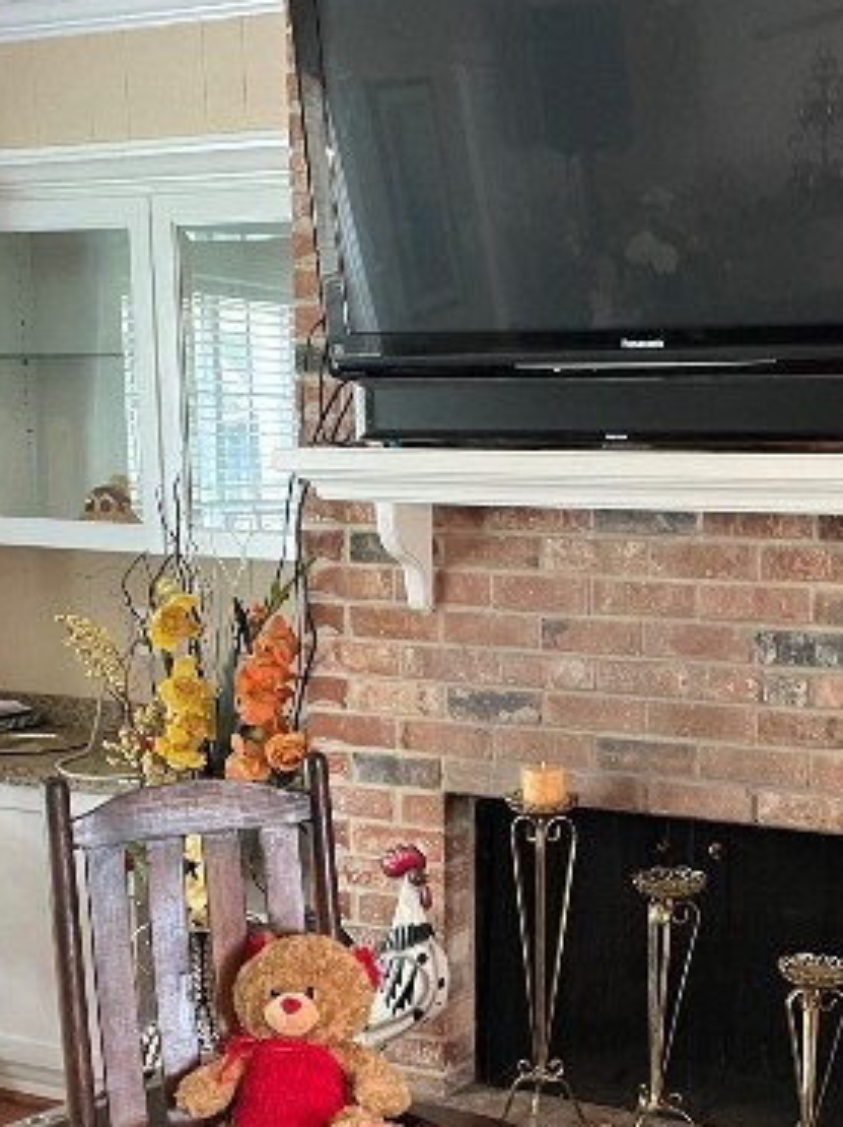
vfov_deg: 35.1
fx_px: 1755
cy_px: 792
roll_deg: -1.8
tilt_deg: -11.6
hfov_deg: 26.6
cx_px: 645
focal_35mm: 54
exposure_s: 1/40
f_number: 1.6
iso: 400
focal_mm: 4.2
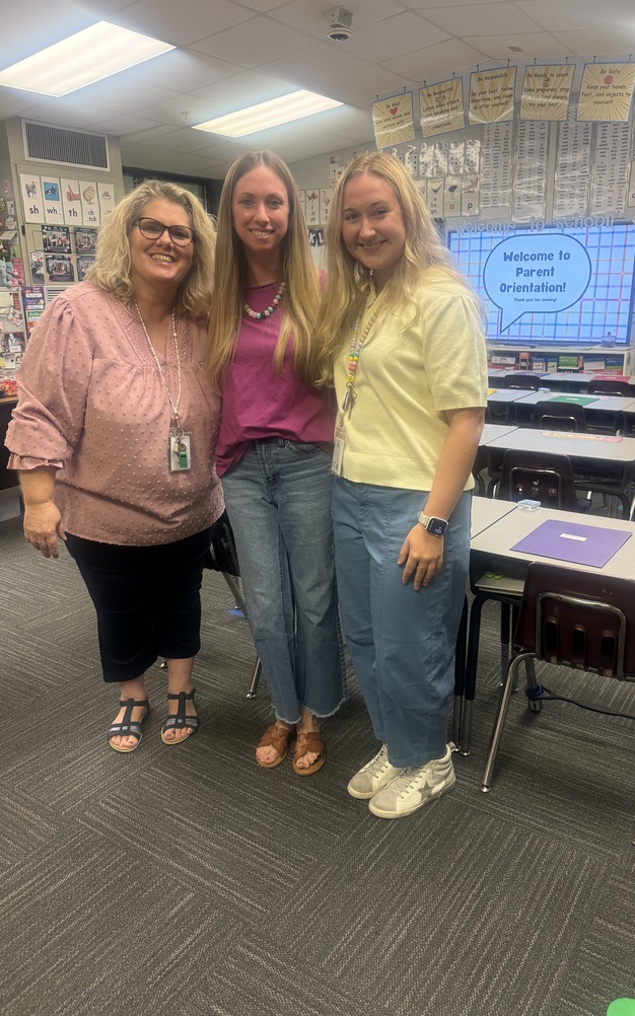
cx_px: 340
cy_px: 505
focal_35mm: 26
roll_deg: -0.3
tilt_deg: -16.3
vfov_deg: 70.4
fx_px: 720
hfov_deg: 47.6
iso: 250
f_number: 1.78
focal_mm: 6.76
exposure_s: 1/120
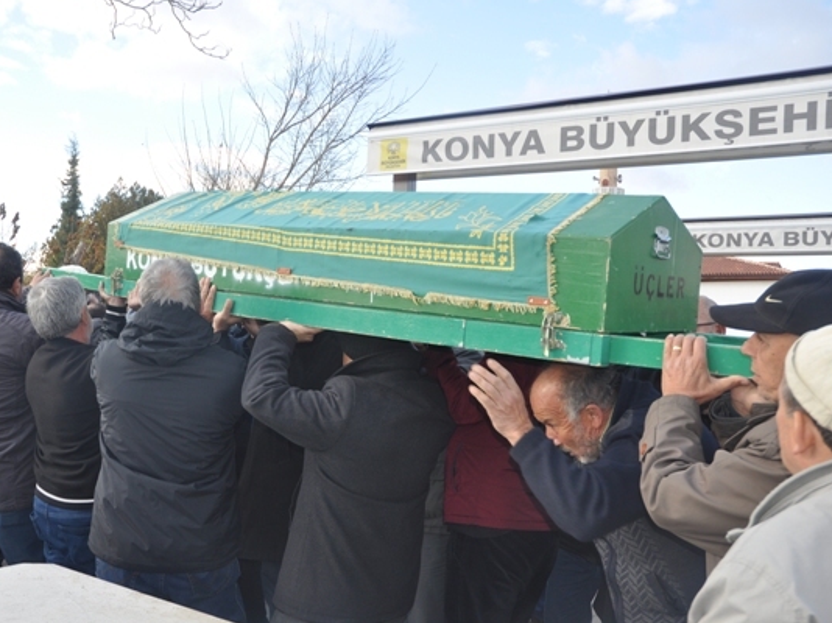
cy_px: 312
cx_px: 341
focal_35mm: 38
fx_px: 913
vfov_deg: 37.7
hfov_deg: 48.8
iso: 200
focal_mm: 22
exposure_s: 1/200
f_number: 5
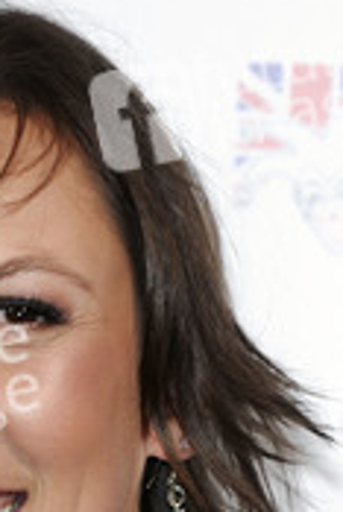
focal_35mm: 316
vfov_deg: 6.5
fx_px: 4507
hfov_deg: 4.4
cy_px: 541
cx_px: -25
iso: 320
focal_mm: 92
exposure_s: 1/200
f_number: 4.5
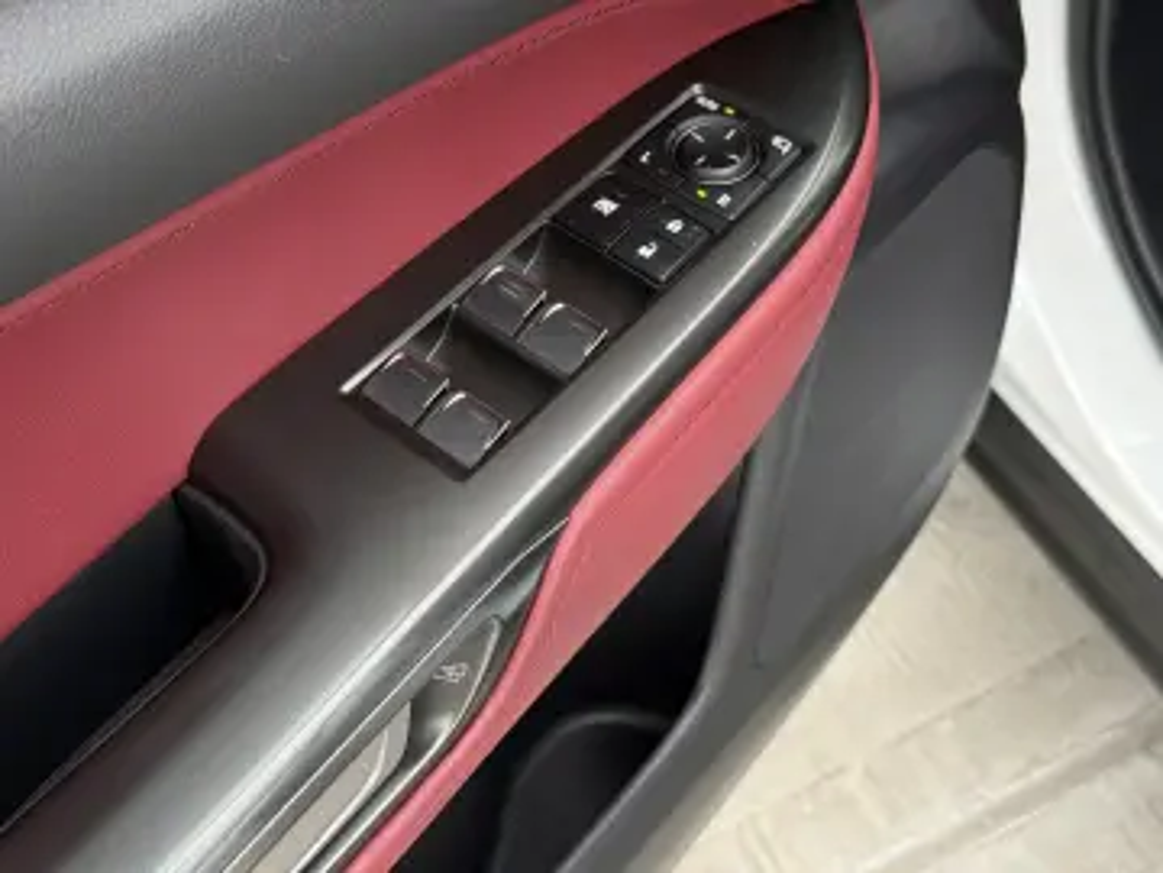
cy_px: 436
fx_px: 1613
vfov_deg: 30.3
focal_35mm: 48
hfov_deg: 39.7
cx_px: 582
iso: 160
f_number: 1.78
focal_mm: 6.76
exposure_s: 1/75
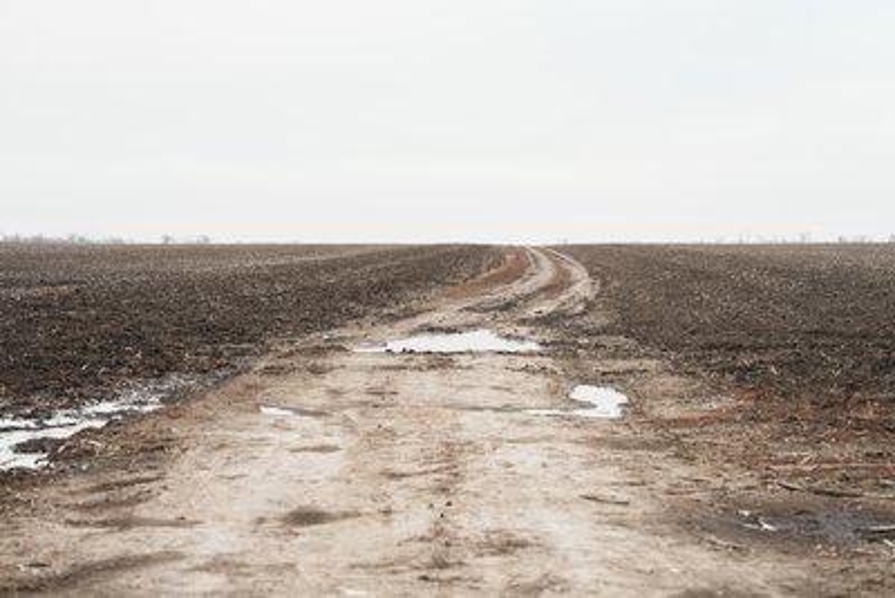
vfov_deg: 19.5
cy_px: 299
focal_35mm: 70
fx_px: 1741
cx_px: 448
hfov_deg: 28.8
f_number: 4
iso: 800
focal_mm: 70
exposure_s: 1/400
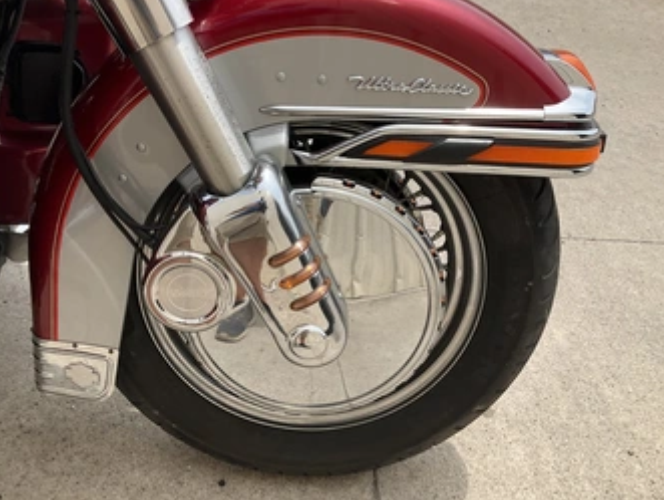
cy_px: 263
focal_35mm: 35
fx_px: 672
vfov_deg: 40.8
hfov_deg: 52.5
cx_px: 295
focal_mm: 3
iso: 25
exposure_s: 1/1015
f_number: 1.8
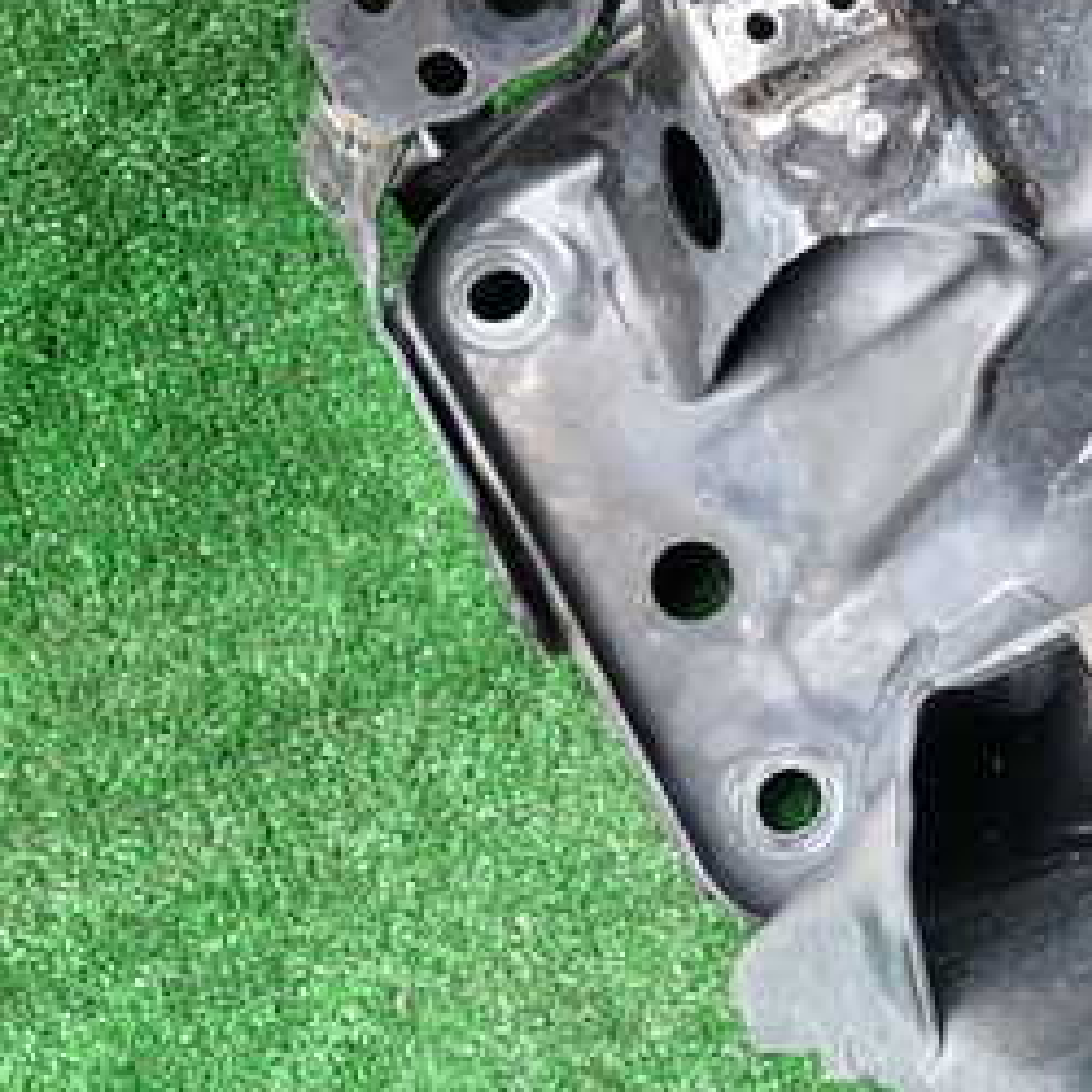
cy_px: 397
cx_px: 957
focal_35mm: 53
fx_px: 1892
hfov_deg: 30.9
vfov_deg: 32.0
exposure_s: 1/125
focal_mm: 4.5
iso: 160
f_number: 2
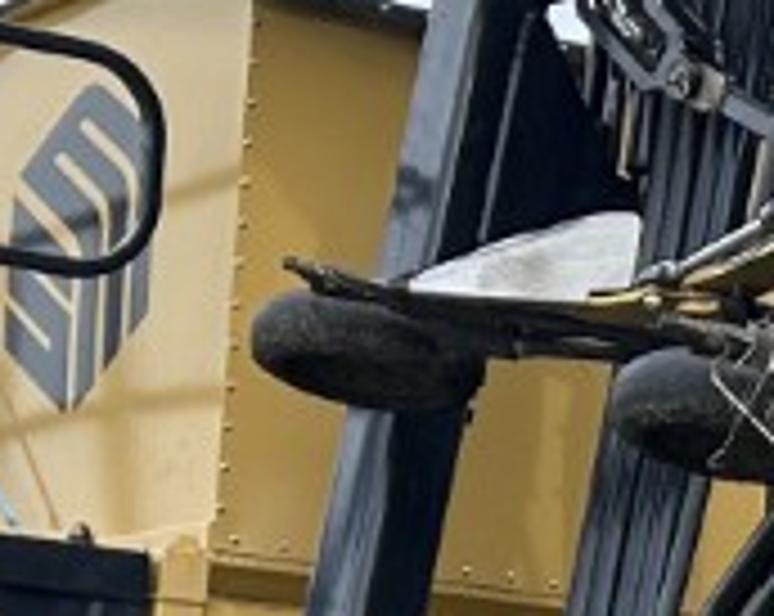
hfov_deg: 8.5
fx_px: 4871
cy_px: 656
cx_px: 1642
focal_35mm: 213
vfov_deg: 7.2
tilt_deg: +7.7
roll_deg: +0.3
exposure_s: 1/2165
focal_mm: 5.7
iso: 50
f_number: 1.5
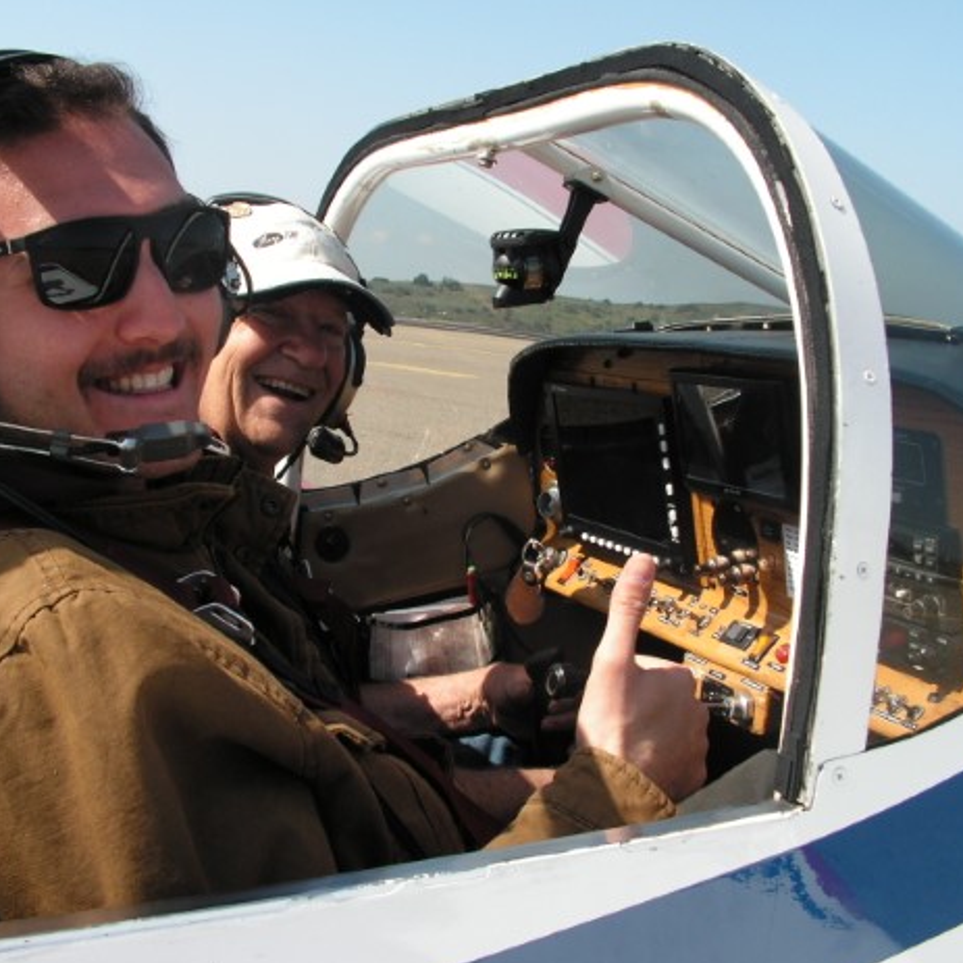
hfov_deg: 38.3
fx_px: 1385
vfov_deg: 38.3
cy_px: 478
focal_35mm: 44
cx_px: 458
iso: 50
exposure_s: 1/250
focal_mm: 6
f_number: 4.8
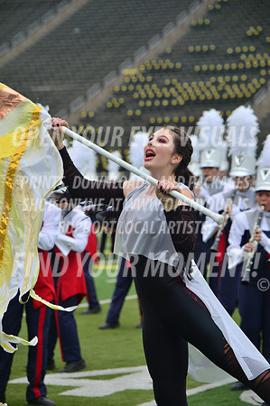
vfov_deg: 15.2
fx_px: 1522
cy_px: 203
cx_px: 135
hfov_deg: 10.1
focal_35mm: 135
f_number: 5.6
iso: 200
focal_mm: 135
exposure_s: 1/1250
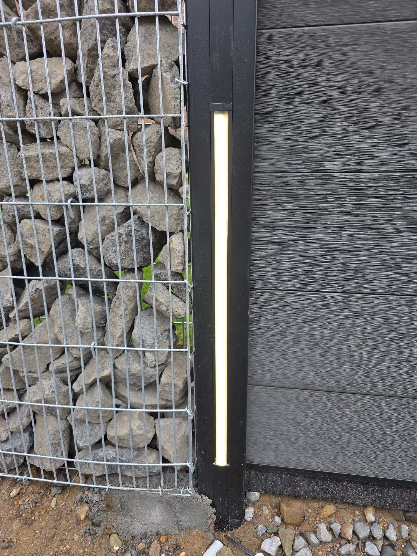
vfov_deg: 73.9
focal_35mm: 23
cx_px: 208
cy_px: 278
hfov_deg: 58.9
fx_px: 369
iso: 40
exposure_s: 1/100
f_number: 1.7
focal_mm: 6.3
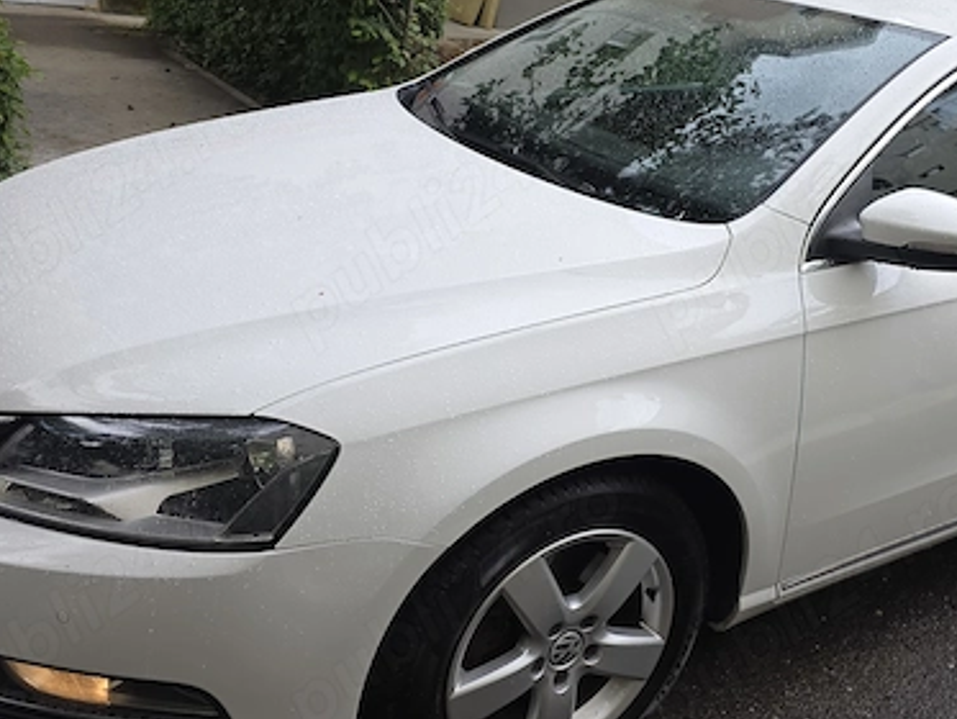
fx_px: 1023
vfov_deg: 38.2
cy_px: 239
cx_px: 634
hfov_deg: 49.3
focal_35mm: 37
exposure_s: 1/130
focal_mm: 6.3
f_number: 1.7
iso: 12
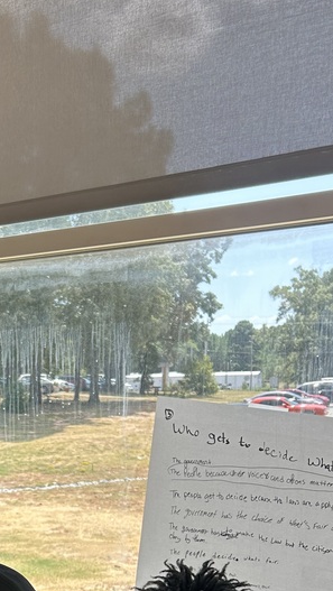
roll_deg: +1.3
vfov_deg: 35.3
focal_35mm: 55
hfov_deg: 21.1
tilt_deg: -10.2
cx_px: 0
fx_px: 862
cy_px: 550
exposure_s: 1/471
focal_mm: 5.7
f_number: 1.5
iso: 50
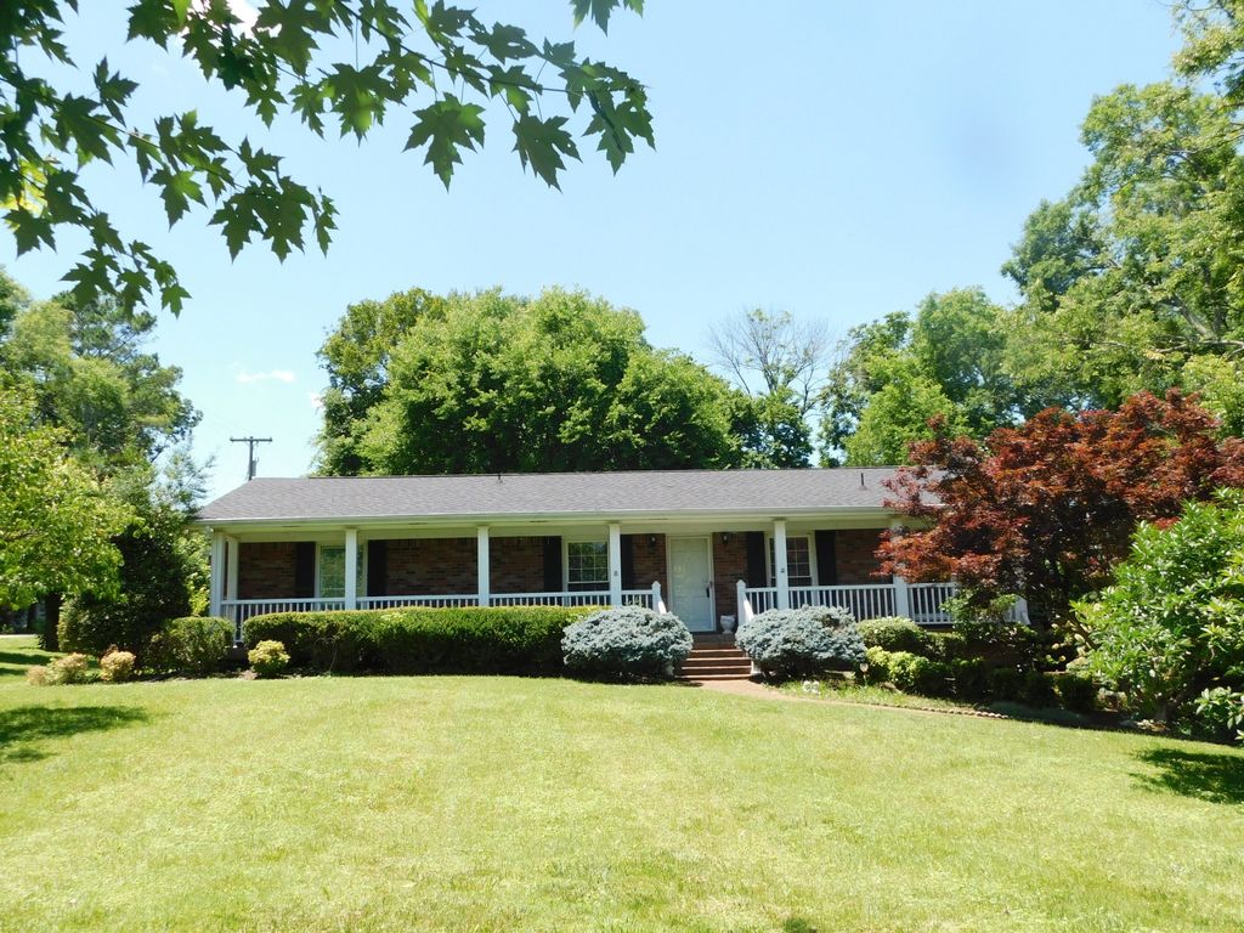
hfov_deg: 60.0
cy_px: 466
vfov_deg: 46.8
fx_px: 1078
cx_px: 622
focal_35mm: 30
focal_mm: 5.3
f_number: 3.2
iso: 125
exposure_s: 1/500
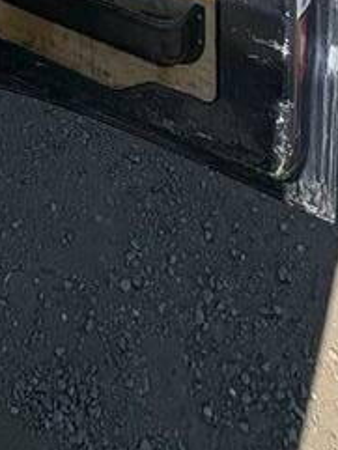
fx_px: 676
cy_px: -379
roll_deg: -2.1
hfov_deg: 27.8
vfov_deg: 21.5
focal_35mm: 52
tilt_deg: -2.4
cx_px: 99
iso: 50
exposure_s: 1/1789
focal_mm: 2.22
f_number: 2.2
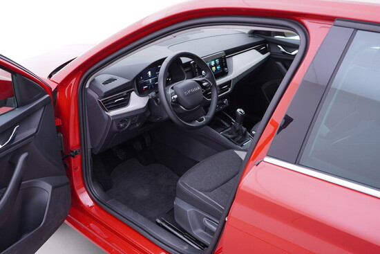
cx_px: 190
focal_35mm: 36
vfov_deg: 36.9
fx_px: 380
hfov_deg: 53.1
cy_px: 127
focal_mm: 24
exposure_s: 1/40
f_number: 2.8
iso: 160
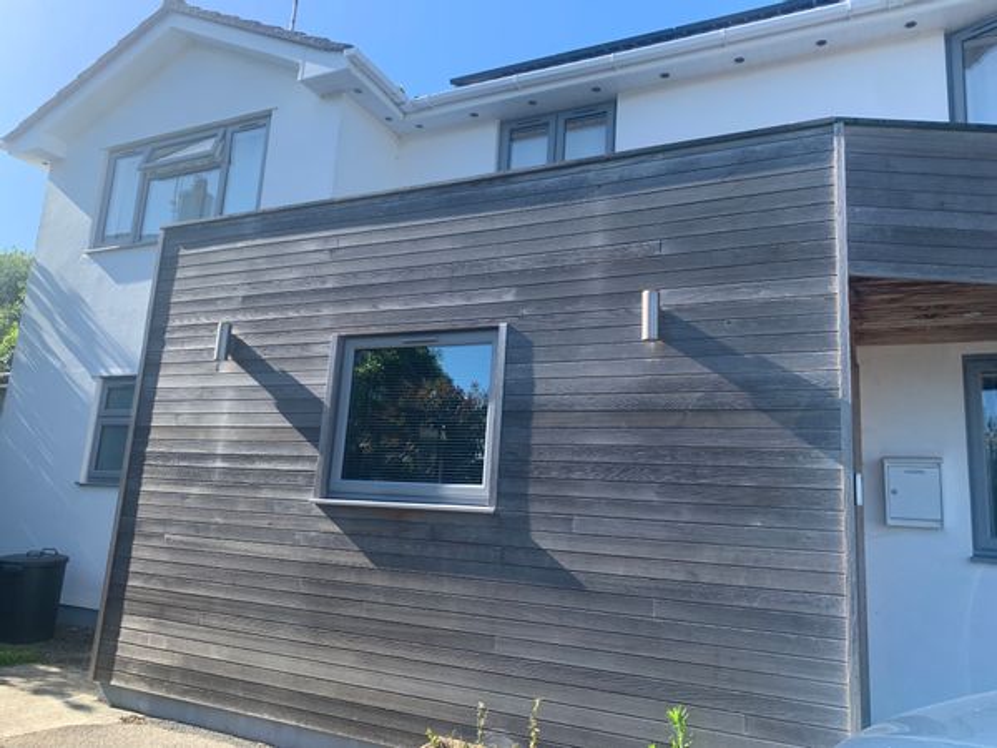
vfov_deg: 53.1
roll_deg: -4.8
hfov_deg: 67.3
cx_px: 498
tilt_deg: +13.6
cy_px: 374
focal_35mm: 26
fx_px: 749
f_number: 1.8
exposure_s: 1/701
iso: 25
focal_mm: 4.25
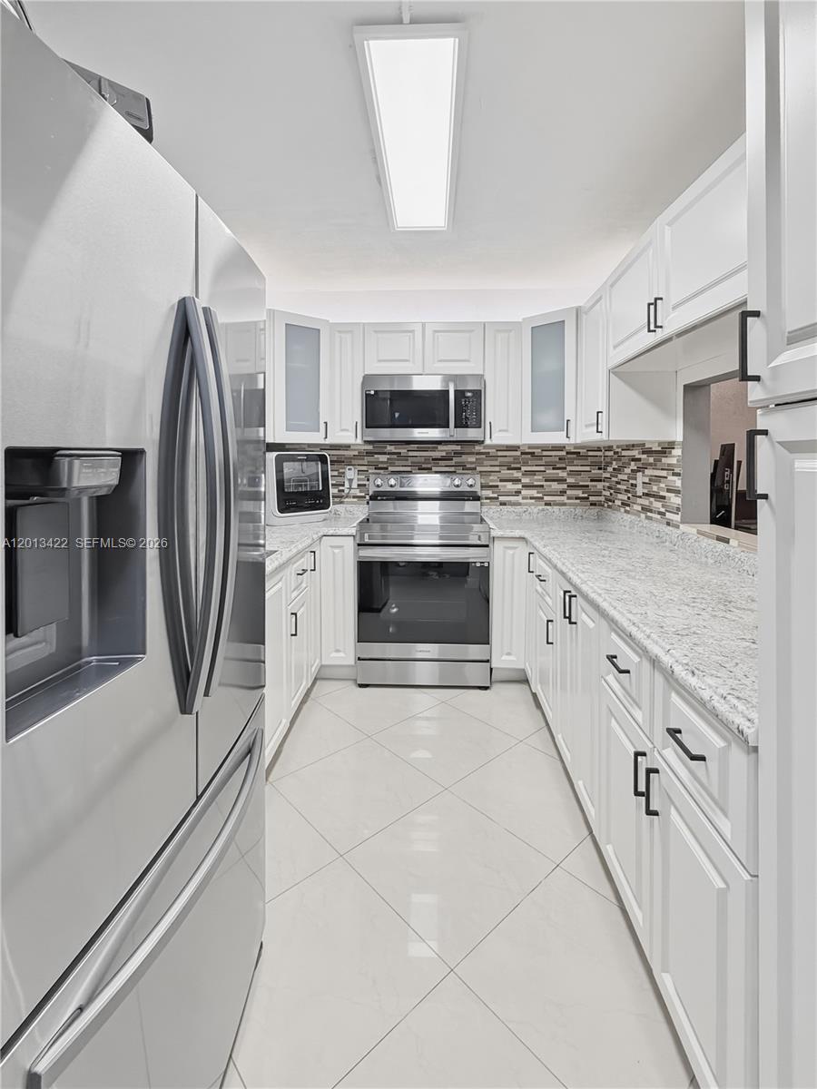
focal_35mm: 14
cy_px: 544
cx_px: 408
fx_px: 441
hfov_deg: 85.7
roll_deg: -0.8
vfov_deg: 102.1
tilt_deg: -9.4
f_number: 2.2
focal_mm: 2.2
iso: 200
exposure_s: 1/111
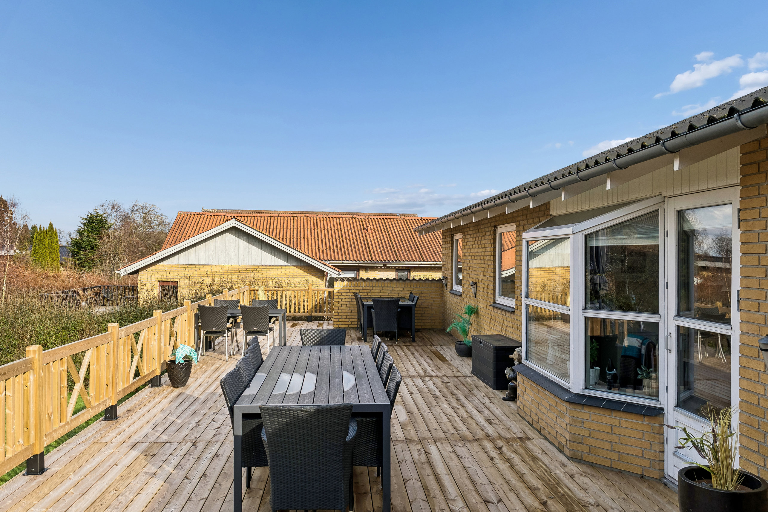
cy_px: 270
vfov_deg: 45.5
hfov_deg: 64.3
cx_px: 357
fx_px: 610
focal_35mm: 29
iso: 200
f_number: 8
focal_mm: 24.5
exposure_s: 1/320
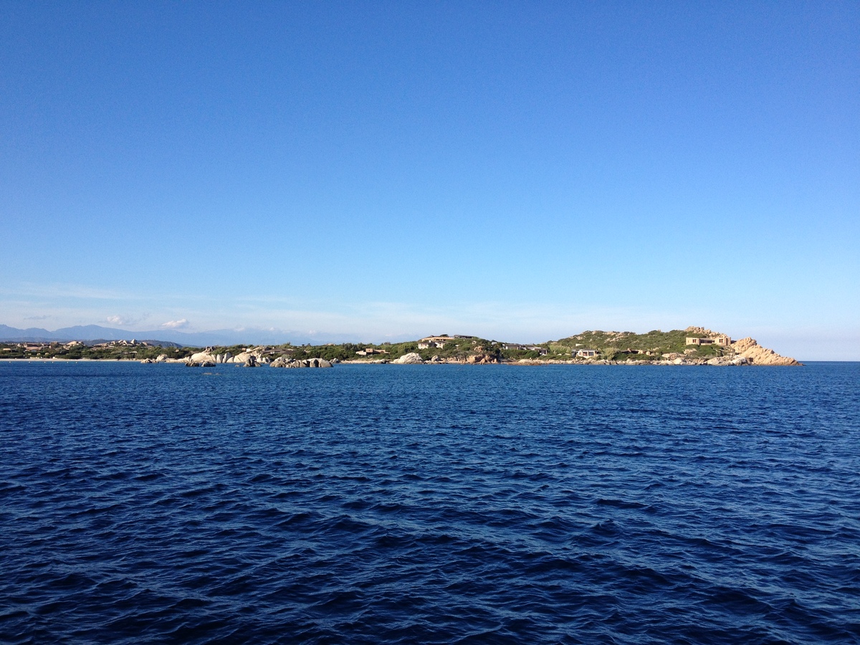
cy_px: 322
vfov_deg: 40.7
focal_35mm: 35
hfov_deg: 52.6
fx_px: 870
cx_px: 430
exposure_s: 1/1453
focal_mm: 4.28
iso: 64
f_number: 2.4
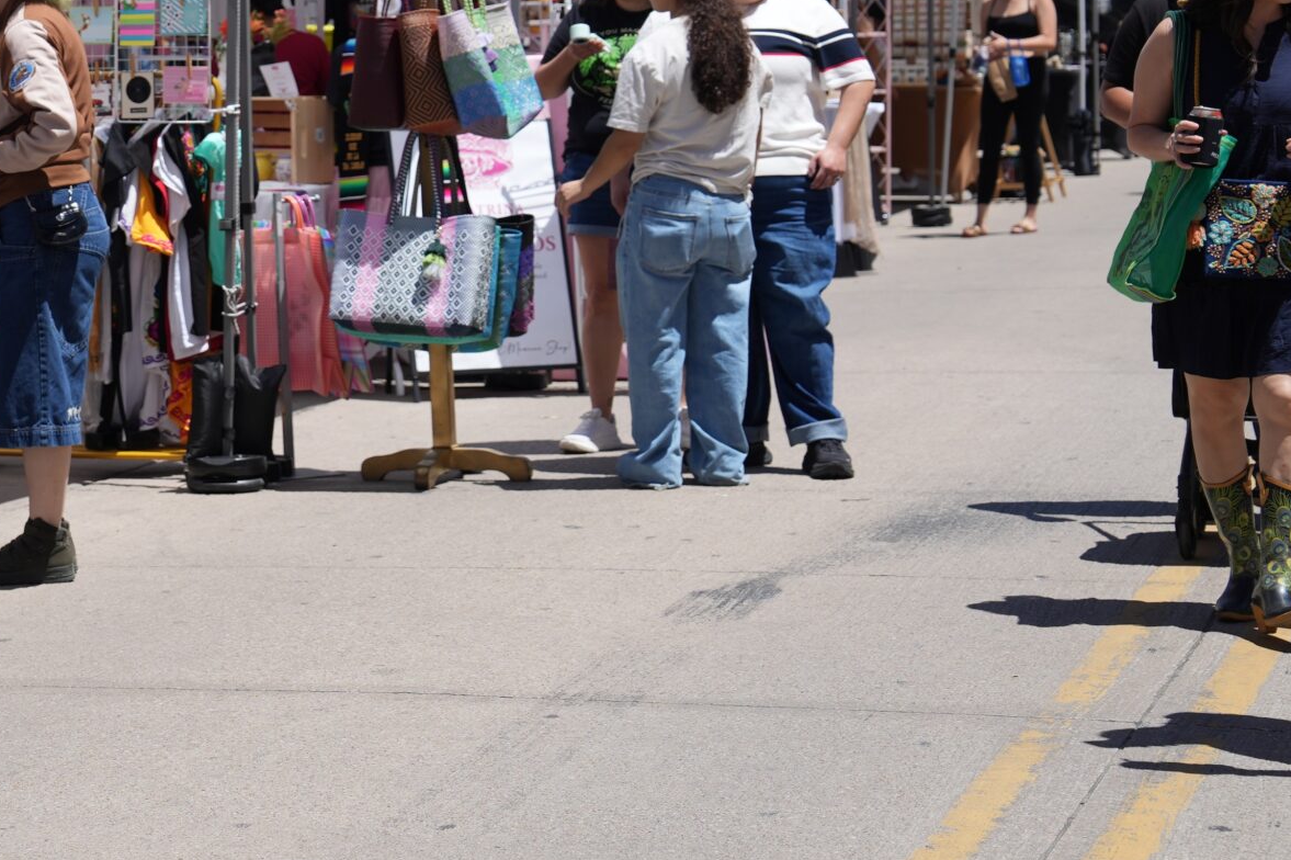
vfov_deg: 11.0
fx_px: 4445
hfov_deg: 16.1
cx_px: -104
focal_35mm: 124
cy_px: 173
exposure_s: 1/800
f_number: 4.5
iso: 100
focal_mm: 57
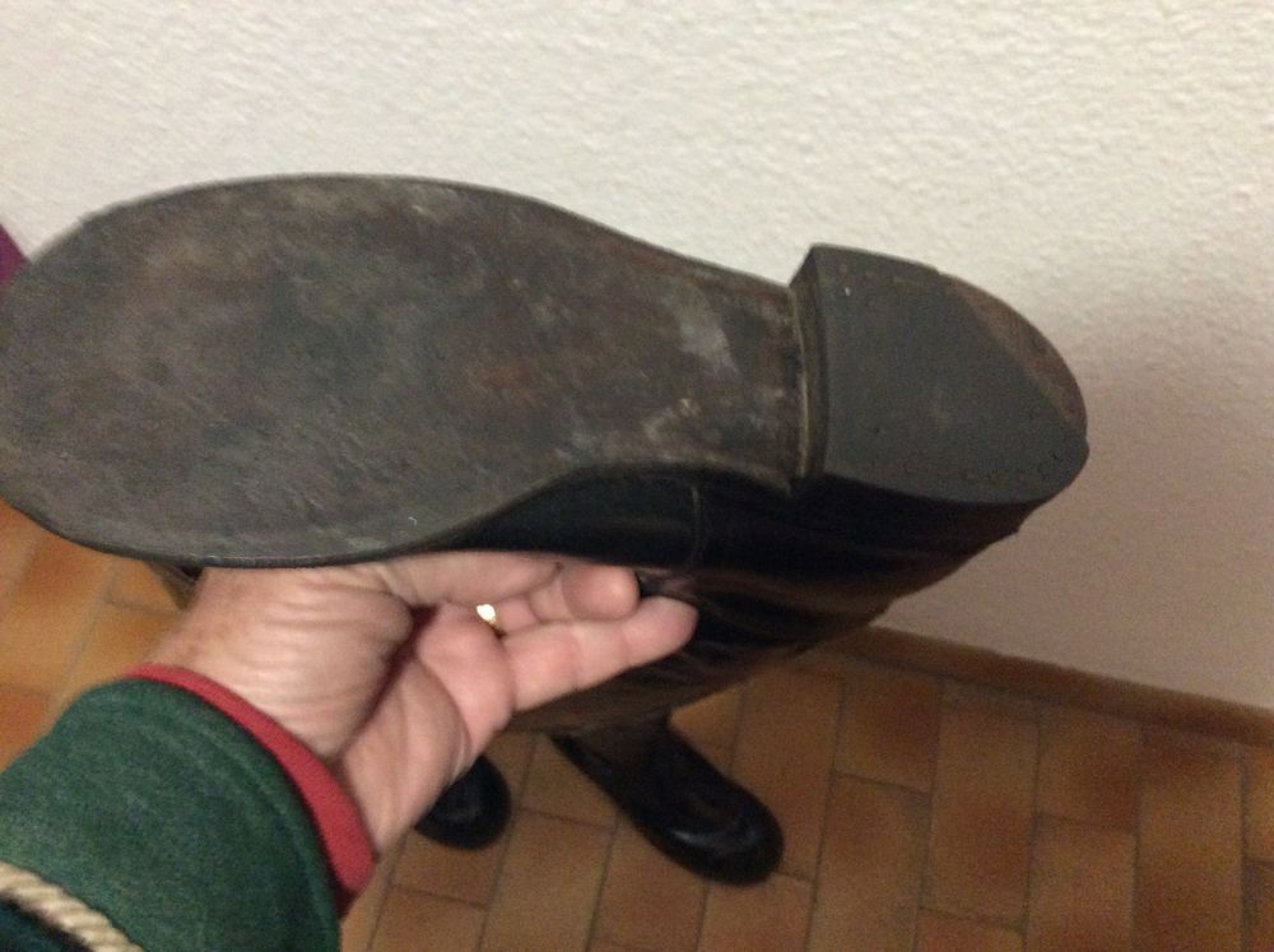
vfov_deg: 44.1
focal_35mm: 32
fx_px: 1176
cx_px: 637
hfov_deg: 56.9
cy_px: 476
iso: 400
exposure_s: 1/17
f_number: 2.4
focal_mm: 3.3
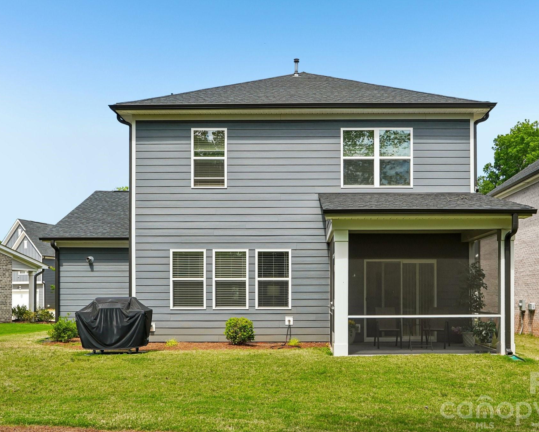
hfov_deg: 52.7
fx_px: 542
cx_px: 306
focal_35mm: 34
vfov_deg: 43.4
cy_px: 217
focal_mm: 20
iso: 100
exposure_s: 1/90
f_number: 8
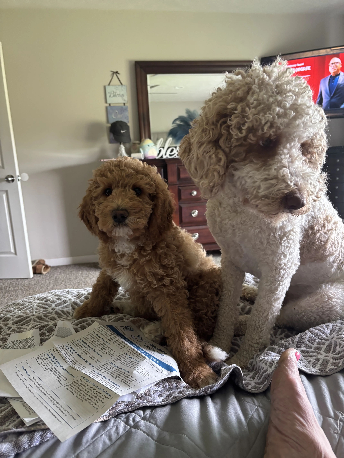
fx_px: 345
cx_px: 172
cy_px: 229
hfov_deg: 53.1
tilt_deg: -12.8
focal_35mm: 26
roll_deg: +1.9
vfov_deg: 67.3
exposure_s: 1/60
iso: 250
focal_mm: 5.96
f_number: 1.6
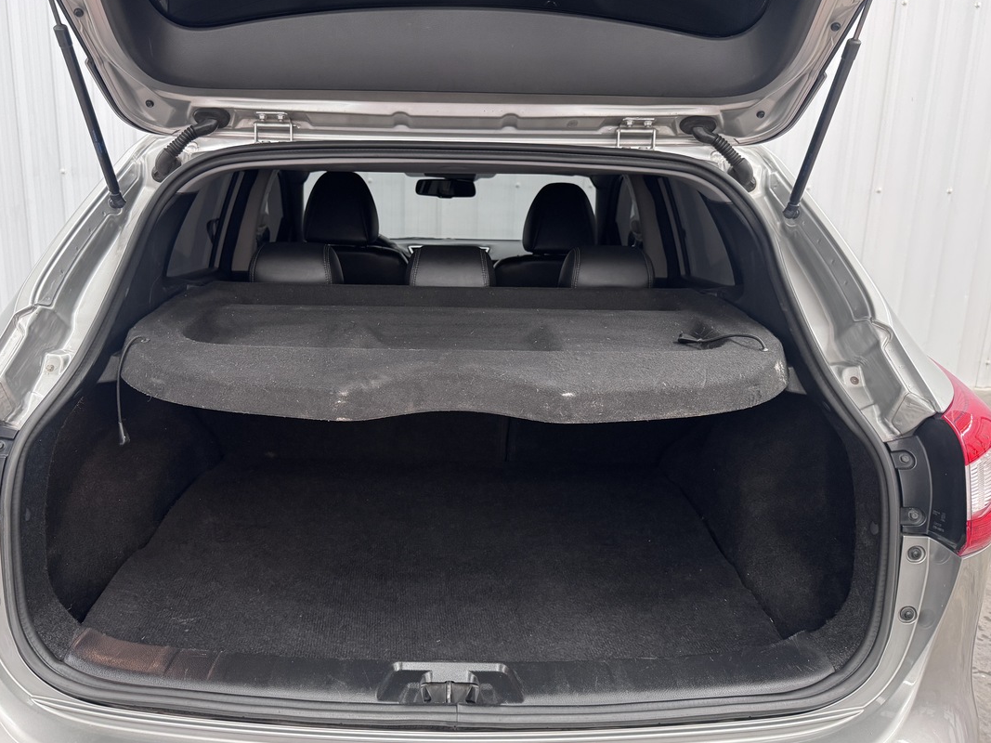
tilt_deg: -11.9
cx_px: 450
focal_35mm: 27
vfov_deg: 51.3
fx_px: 773
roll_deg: -0.9
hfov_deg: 65.2
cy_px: 359
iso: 320
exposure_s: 1/60
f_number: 1.78
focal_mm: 6.76
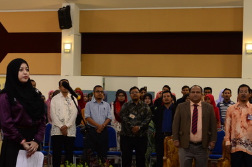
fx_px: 706
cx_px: 107
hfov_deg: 20.2
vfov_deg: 13.5
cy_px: 118
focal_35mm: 101
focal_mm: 40
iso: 500
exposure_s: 1/60
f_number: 4.5
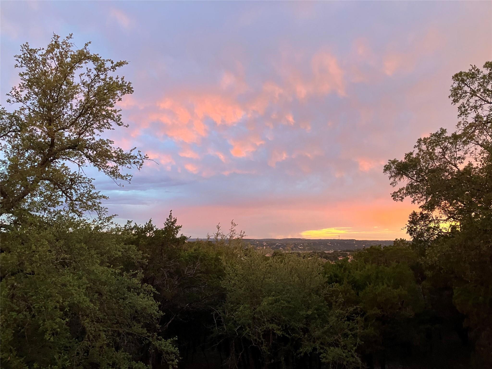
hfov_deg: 63.4
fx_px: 398
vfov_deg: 49.7
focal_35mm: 28
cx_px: 246
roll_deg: -0.4
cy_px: 184
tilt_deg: +7.2
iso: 200
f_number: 1.8
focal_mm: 3.99
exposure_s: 1/60
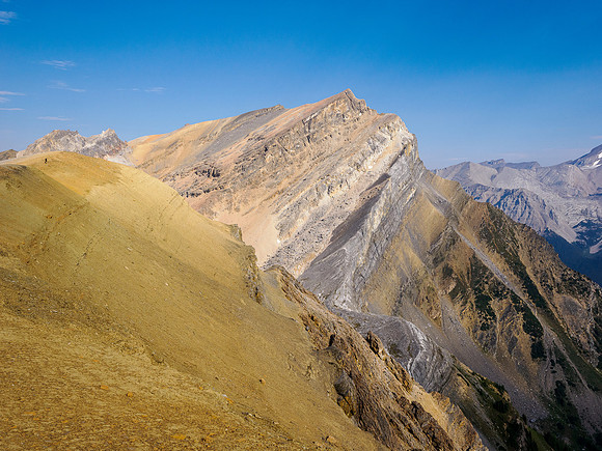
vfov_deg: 49.7
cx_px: 301
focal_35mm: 28
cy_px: 226
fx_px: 487
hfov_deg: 63.4
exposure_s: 1/640
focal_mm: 14
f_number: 8
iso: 200
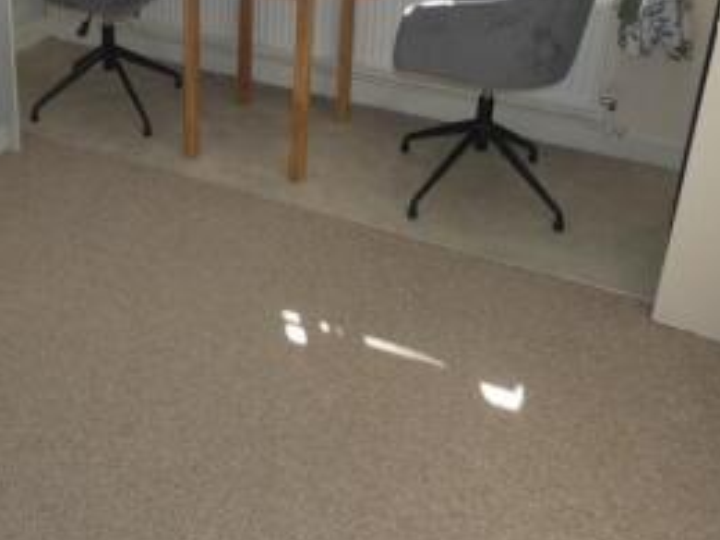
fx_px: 978
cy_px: 7
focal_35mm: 47
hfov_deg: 39.4
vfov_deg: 29.0
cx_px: 184
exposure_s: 1/80
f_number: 2.8
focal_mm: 3.7
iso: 80
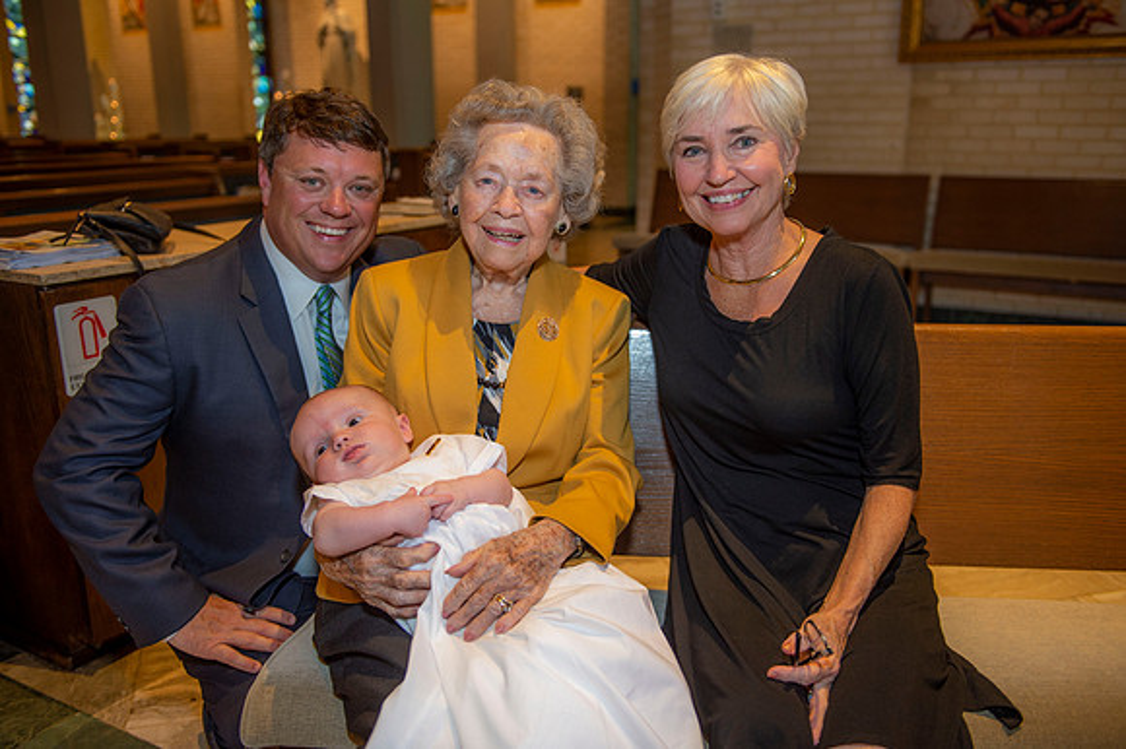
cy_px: 374
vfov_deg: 41.1
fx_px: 1000
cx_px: 563
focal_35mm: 32
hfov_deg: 58.7
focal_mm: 32
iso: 1000
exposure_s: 1/100
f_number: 2.8
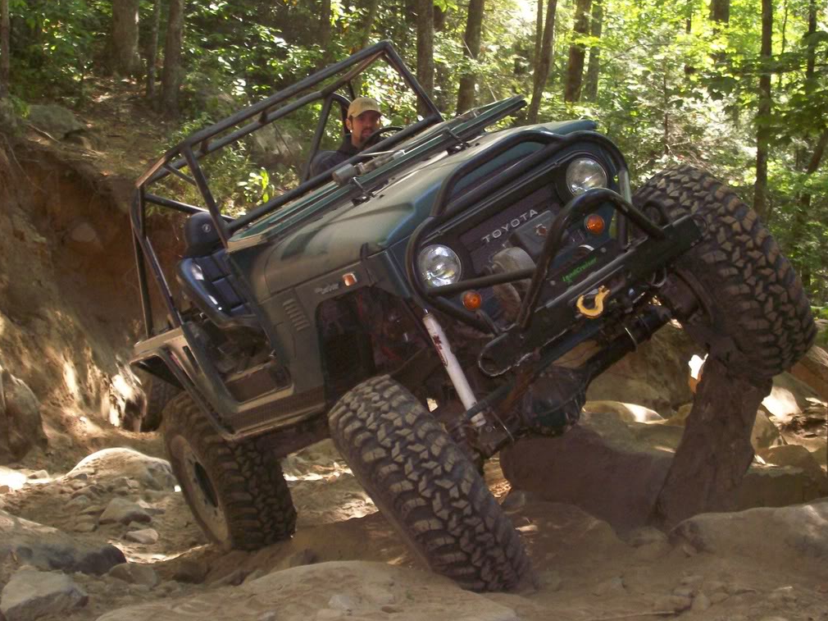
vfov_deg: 20.7
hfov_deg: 27.4
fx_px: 1698
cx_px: 415
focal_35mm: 71
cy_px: 308
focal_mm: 11.6
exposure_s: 1/95.5
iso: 140
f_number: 3.8
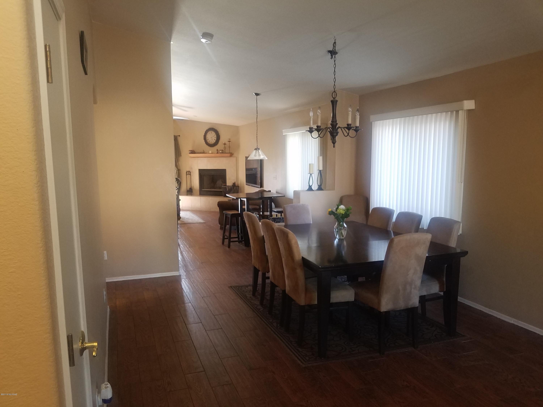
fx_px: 408
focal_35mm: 26
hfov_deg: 67.3
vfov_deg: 53.1
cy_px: 204
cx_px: 272
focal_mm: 4.2
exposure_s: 1/30
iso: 160
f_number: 1.7
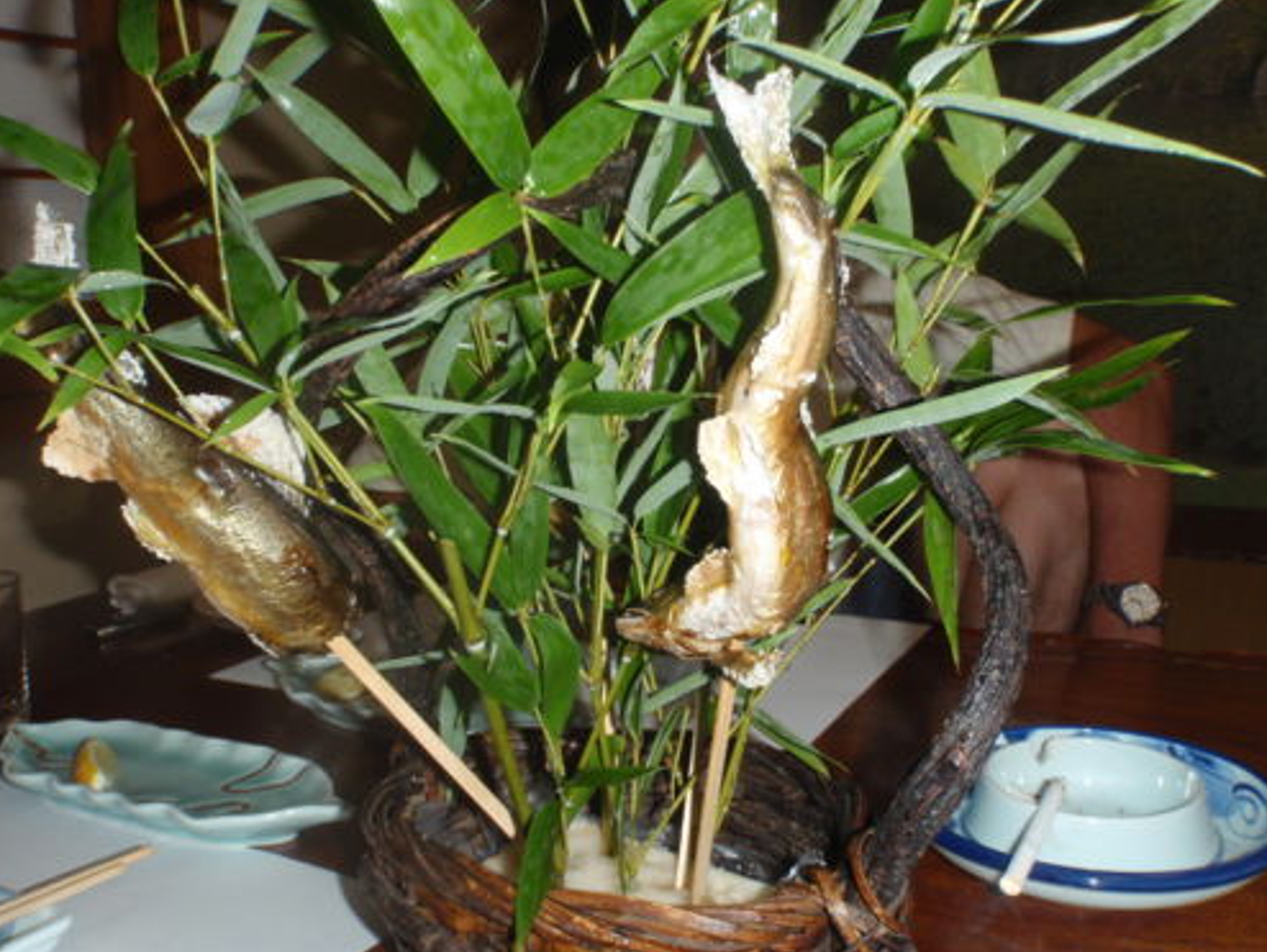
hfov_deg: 53.9
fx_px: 1245
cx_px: 621
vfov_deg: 41.7
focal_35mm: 34
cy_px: 549
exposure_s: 1/30
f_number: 5
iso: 100
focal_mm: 5
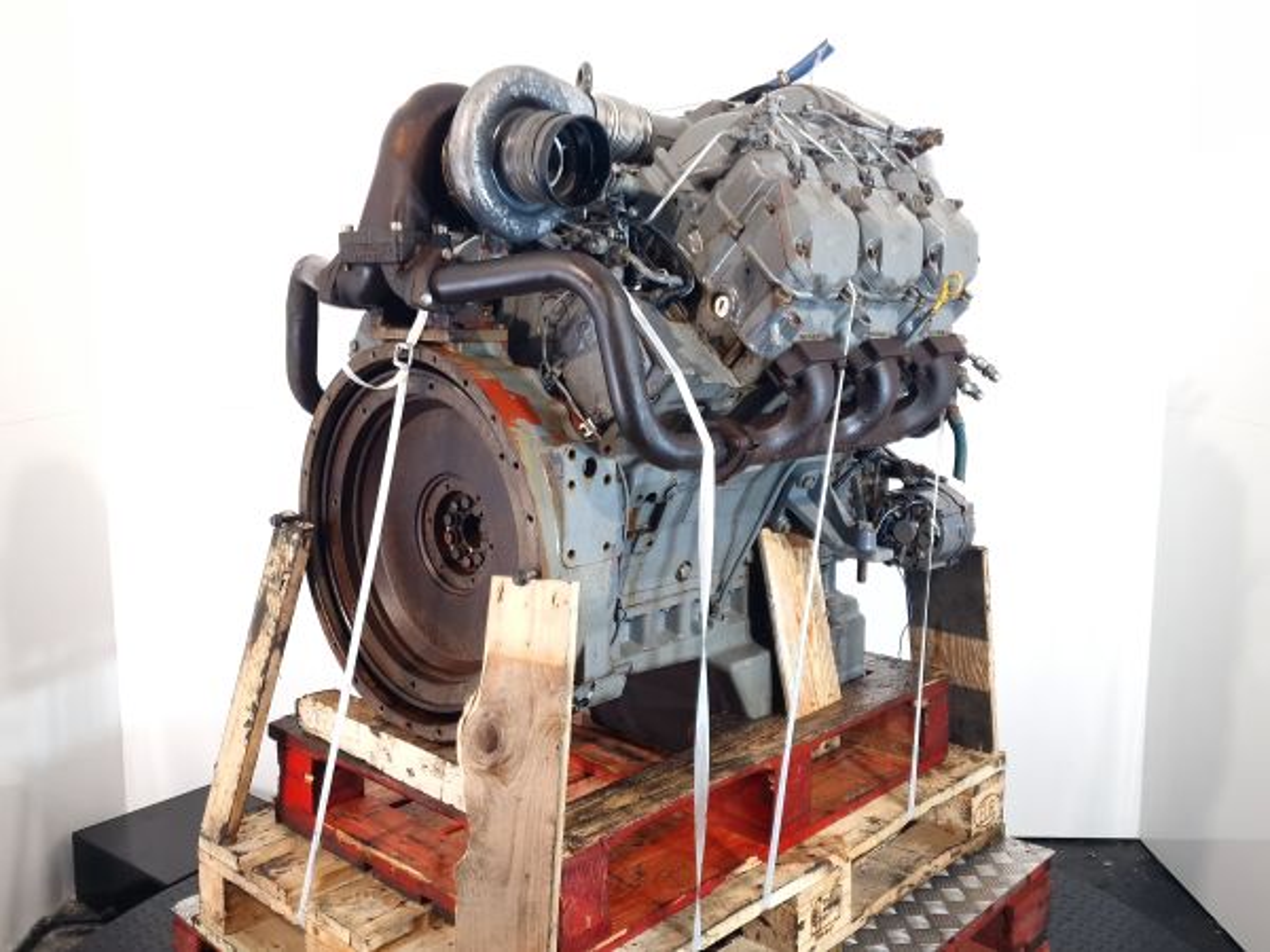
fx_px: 844
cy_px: 476
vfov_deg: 58.9
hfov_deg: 73.9
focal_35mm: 23
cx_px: 635
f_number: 1.8
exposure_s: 1/50
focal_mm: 6.4
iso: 100
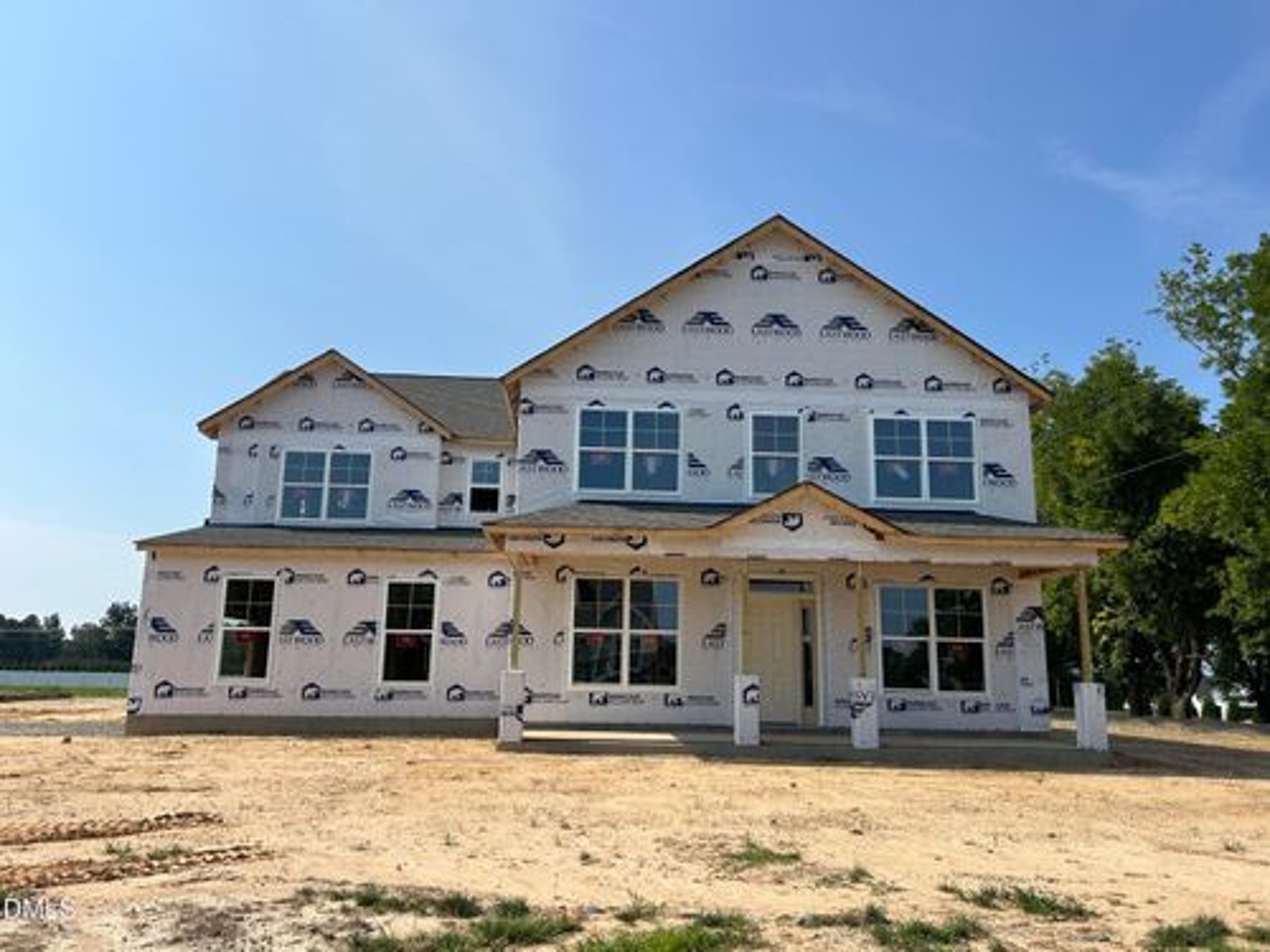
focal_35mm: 26
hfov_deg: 67.3
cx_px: 635
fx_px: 954
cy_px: 476
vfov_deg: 53.1
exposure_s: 1/5882
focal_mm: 5.7
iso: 50
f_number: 1.5
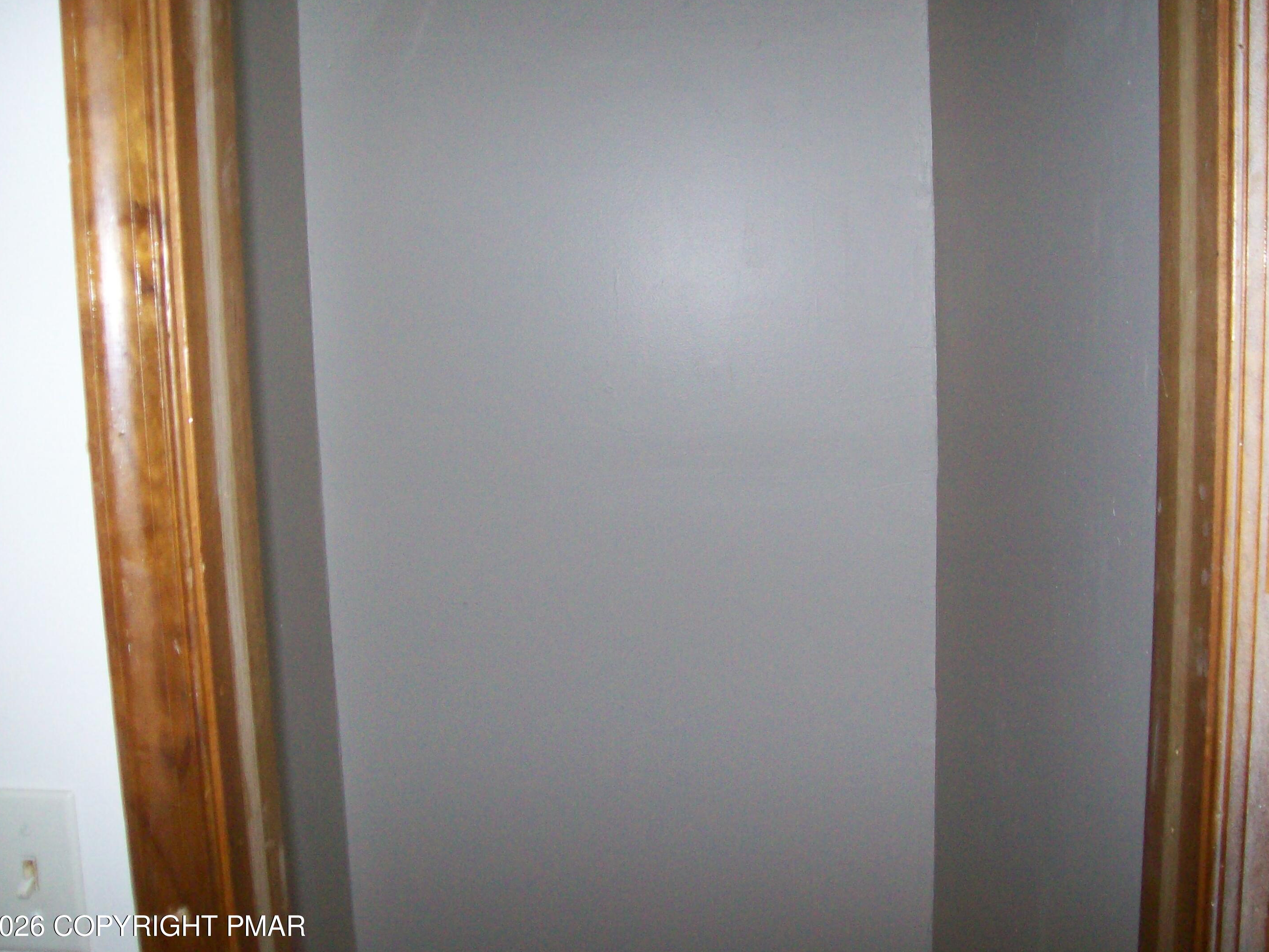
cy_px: 470
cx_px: 629
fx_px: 1393
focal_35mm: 38
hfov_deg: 49.0
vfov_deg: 37.7
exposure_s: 1/64
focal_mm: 6
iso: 200
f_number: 2.7
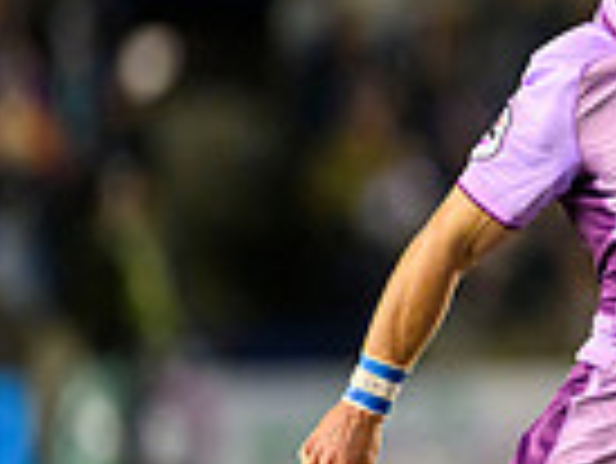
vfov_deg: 0.9
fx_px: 29441
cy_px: 207
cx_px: 1101
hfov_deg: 1.2
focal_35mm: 1653
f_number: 2.8
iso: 6400
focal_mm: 400
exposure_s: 1/1250
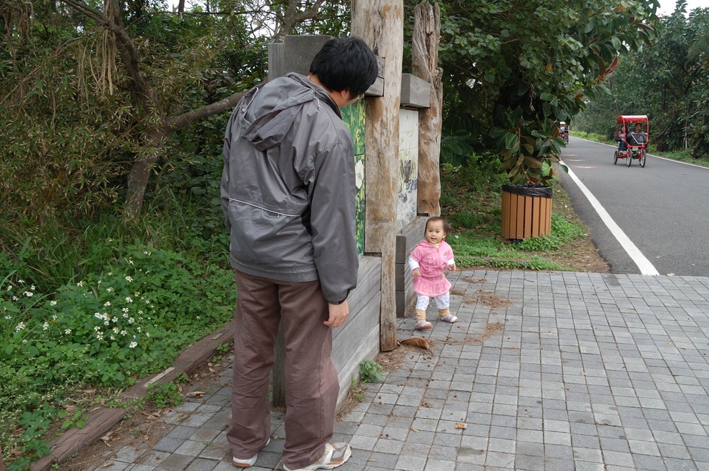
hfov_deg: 60.3
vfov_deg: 42.3
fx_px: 610
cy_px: 241
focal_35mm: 31
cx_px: 363
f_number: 5.6
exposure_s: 1/60
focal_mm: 20
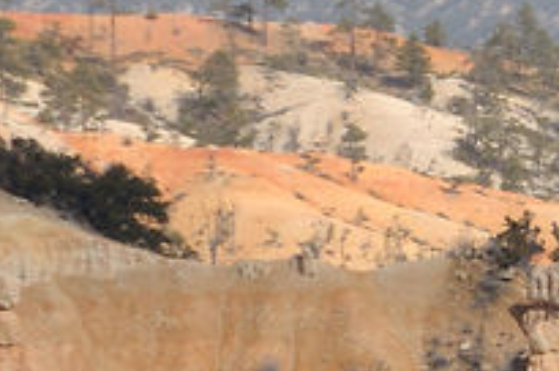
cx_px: 1126
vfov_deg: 0.9
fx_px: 23875
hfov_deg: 1.3
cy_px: 368
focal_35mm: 1540
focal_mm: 200
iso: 200
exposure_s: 1/400
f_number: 11
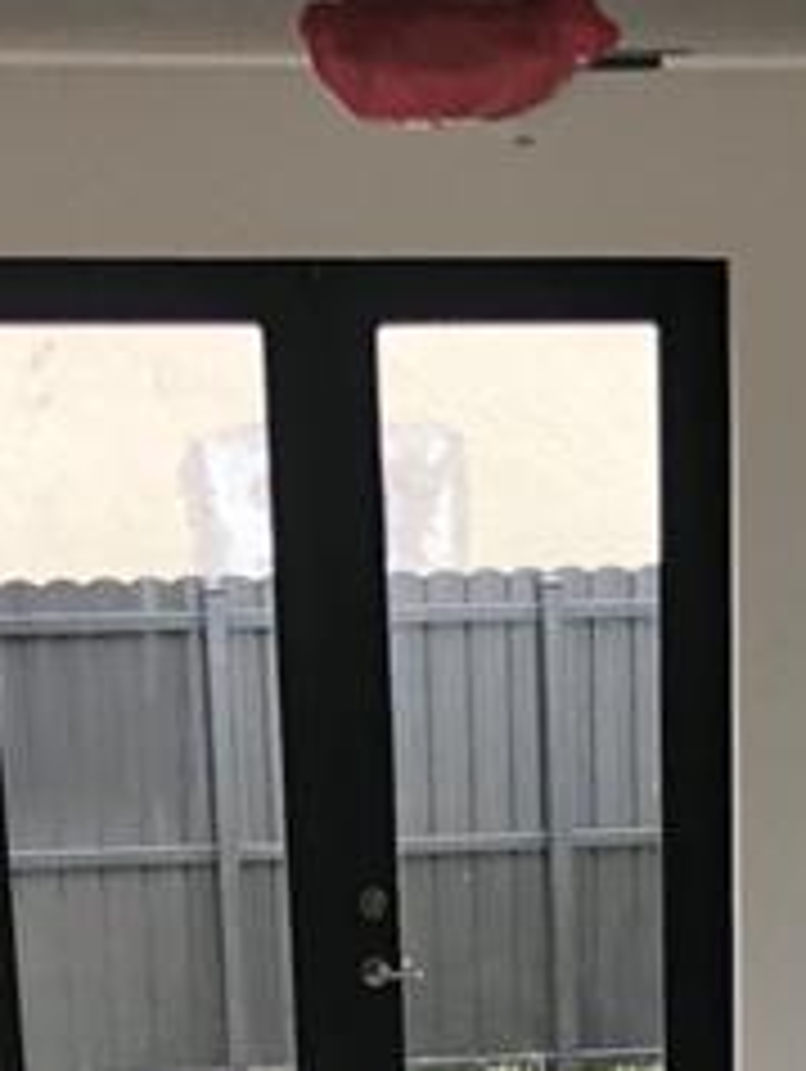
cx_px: 797
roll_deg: -0.3
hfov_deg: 10.5
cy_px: 2403
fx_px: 4370
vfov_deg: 11.9
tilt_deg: -27.4
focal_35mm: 141
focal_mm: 4
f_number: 1.8
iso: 32
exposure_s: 1/120
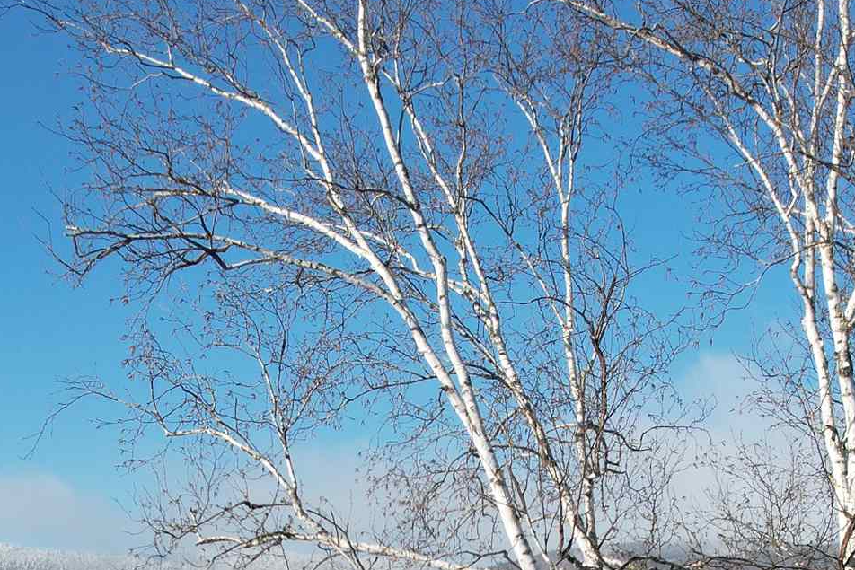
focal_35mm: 71
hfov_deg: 28.4
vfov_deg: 17.8
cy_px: 776
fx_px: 1686
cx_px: 412
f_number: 2.8
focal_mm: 8.38
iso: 130
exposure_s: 1/1600
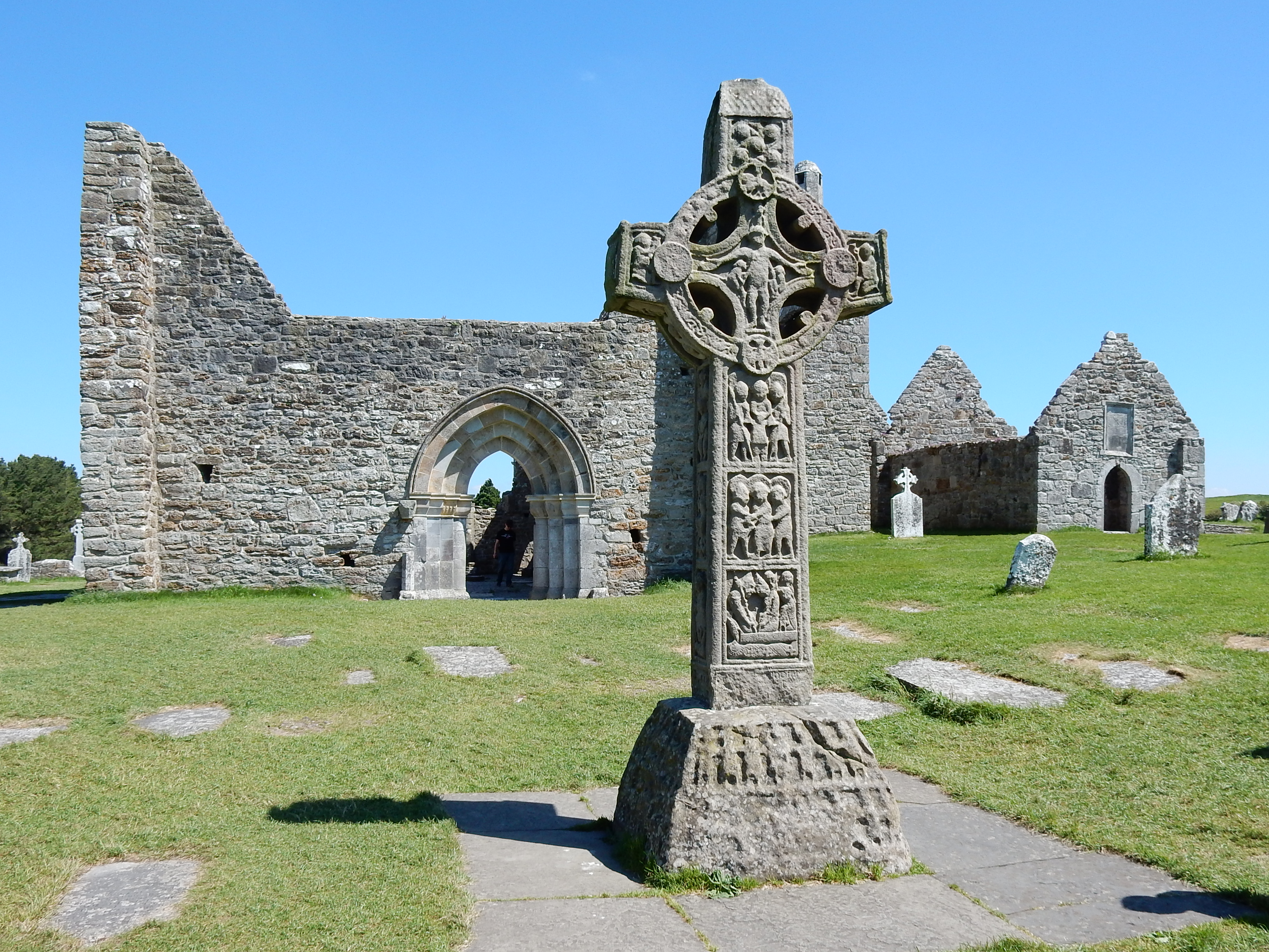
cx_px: 634
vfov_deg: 46.8
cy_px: 476
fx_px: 1100
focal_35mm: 30
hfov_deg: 60.0
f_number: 4
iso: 125
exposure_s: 1/800
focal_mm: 5.4
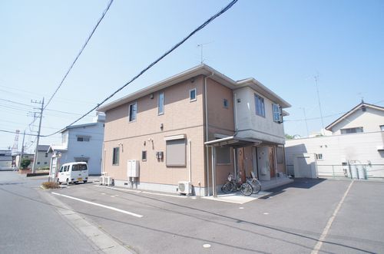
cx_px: 192
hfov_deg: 73.9
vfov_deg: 52.9
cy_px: 127
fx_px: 255
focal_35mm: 24
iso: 800
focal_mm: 16
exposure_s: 1/1250
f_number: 7.1
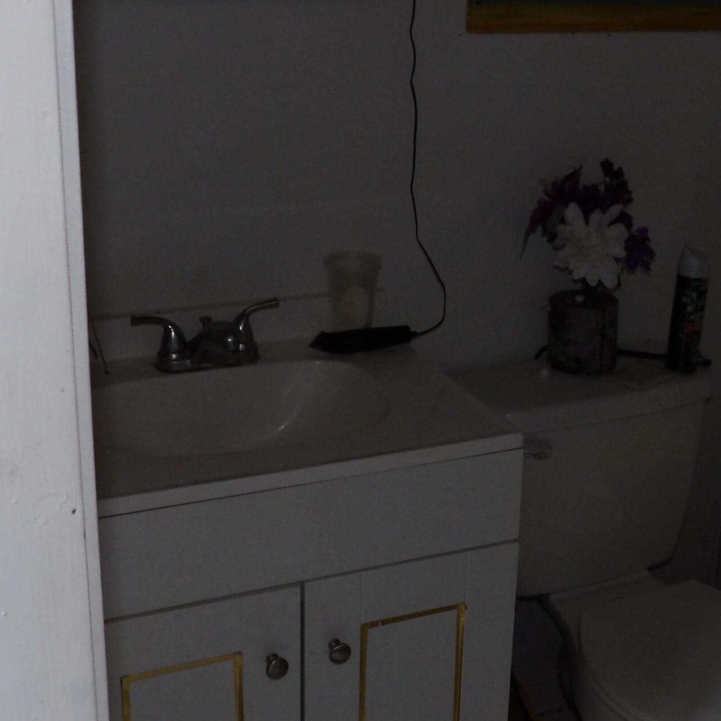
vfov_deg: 34.0
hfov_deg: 34.0
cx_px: 404
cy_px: 329
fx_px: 1178
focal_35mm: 50
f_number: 3.2
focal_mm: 4.3
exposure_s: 1/33
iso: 200
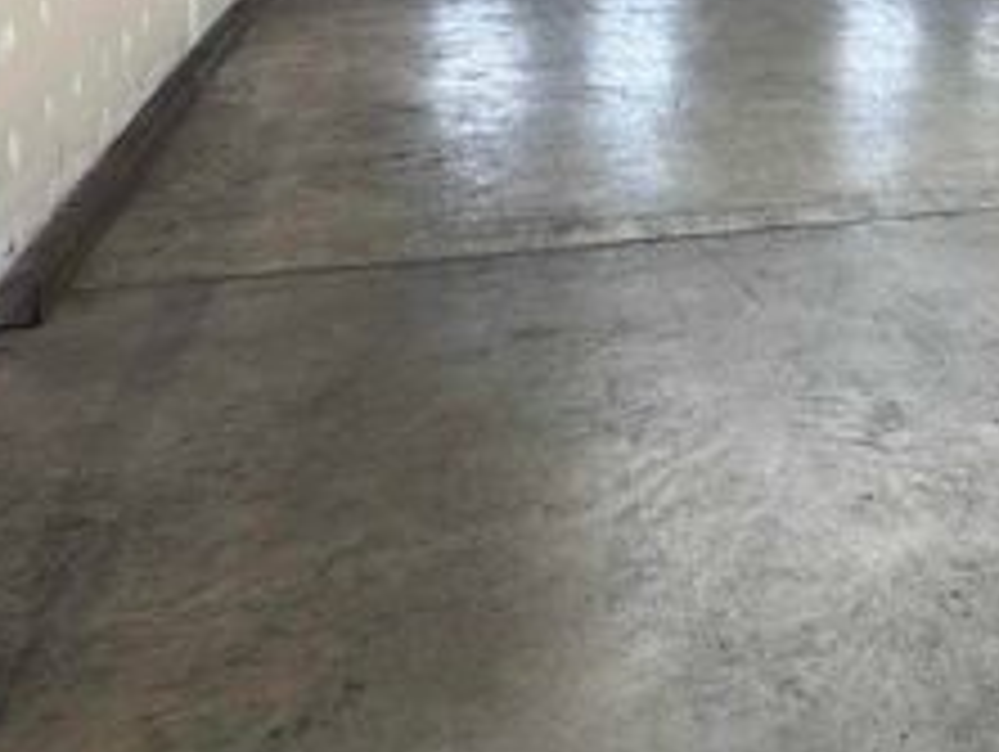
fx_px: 1560
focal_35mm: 54
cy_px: -56
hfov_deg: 31.9
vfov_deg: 25.3
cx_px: 1062
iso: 125
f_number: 1.78
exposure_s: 1/60
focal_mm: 6.86
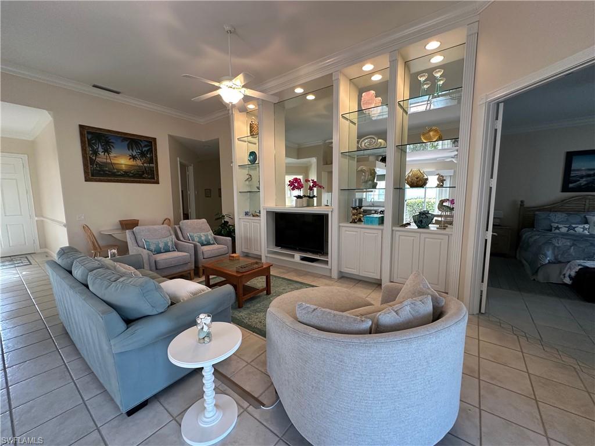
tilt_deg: -6.0
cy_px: 223
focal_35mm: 14
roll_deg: +0.2
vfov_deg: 85.7
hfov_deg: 102.1
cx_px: 298
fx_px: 241
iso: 160
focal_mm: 2.22
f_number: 2.2
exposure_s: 1/60
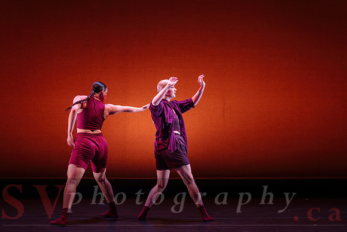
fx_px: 1101
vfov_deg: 12.0
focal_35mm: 114
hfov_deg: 17.9
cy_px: 123
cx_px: 174
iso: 1250
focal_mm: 105
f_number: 1.4
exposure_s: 1/400
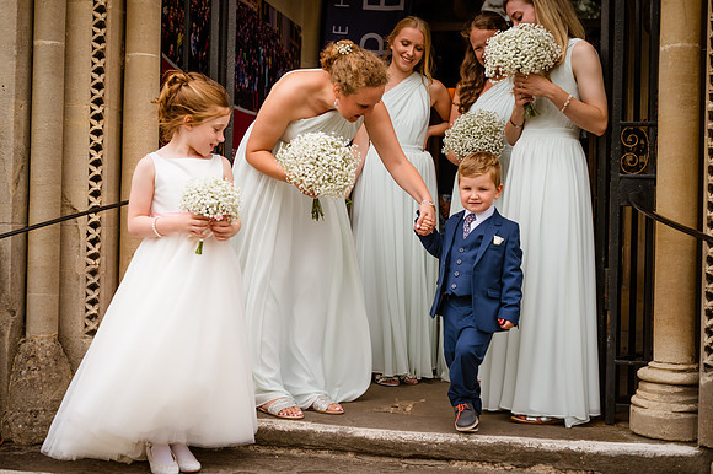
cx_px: 356
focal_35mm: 50
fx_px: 990
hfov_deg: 39.6
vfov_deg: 27.0
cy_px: 237
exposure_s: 1/1000
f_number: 4
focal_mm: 50
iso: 280
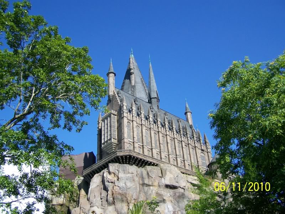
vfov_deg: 37.8
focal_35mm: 38
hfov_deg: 49.0
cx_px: 142
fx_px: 313
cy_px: 107
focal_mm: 6.3
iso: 100
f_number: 2.8
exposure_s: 1/1000
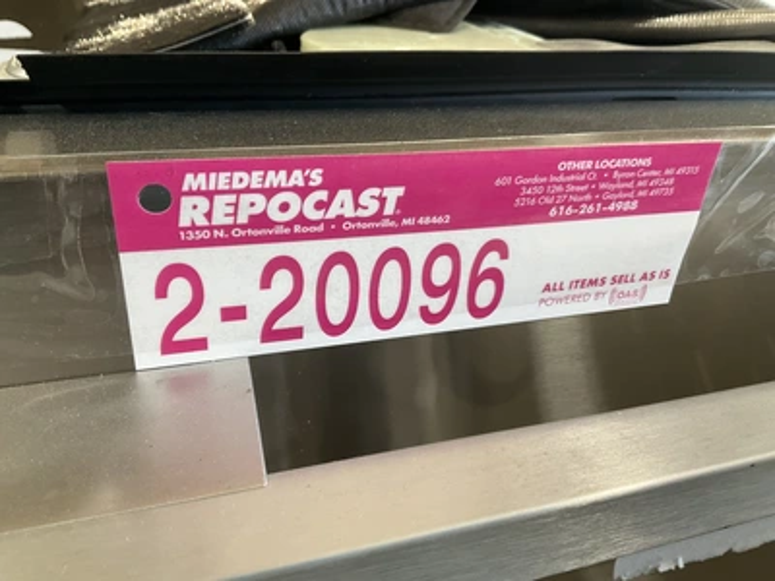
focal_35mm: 29
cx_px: 388
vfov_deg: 48.2
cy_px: 290
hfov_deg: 61.7
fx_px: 649
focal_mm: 3
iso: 80
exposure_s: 1/60
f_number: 1.8
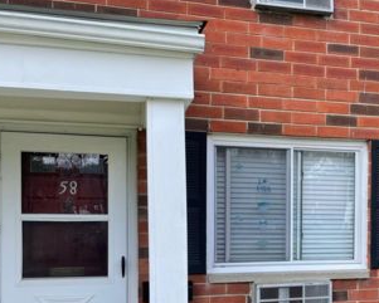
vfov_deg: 27.7
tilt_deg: -0.4
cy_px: 233
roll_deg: +1.2
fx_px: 606
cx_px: 326
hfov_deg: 33.3
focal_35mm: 54
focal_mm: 4.2
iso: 32
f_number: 1.6
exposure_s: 1/729
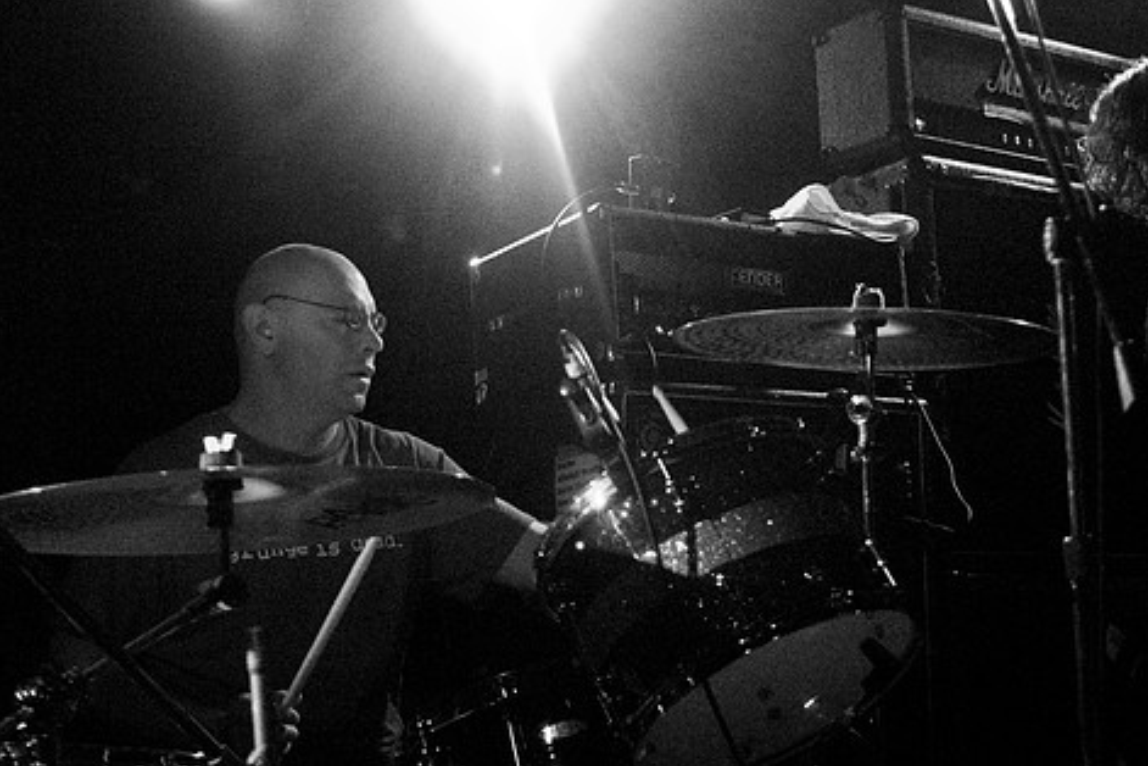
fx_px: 2060
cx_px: 702
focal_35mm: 65
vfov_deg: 21.0
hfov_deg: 31.0
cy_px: 417
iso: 1600
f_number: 2.8
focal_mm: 35
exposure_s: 1/60
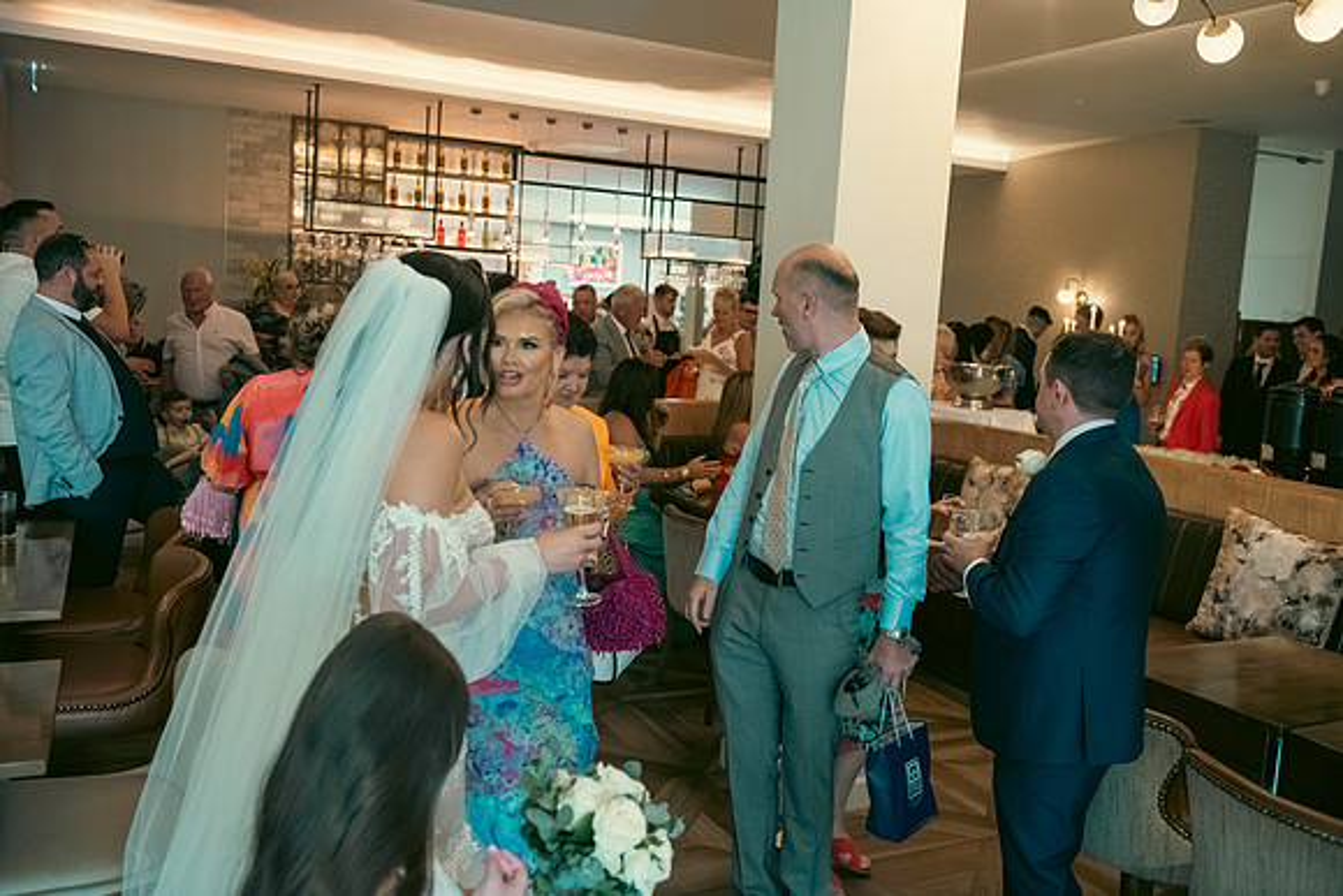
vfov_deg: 41.1
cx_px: 672
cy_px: 448
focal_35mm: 32
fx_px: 1194
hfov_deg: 58.7
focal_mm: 32
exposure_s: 1/160
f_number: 3.5
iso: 2000
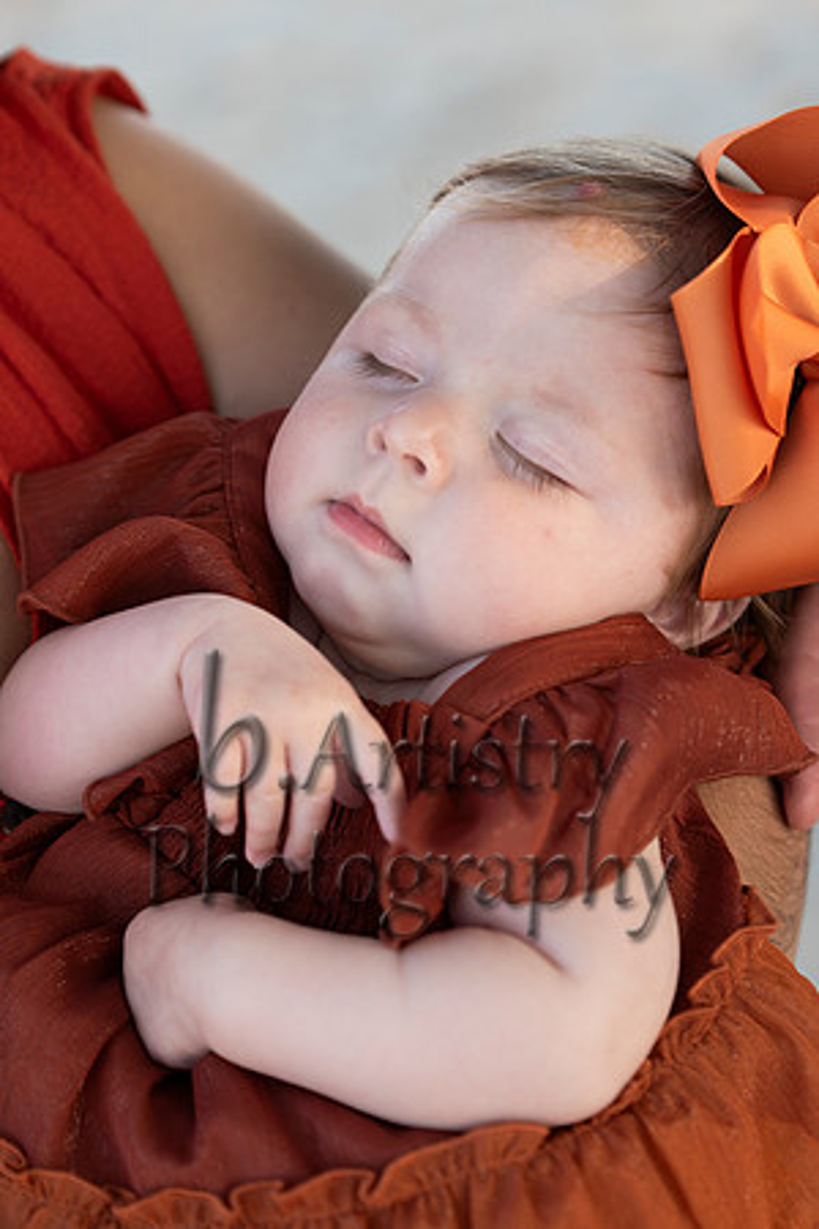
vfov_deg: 23.6
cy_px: 614
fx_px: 2935
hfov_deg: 15.9
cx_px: 410
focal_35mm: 86
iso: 160
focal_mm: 86
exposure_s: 1/320
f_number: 4
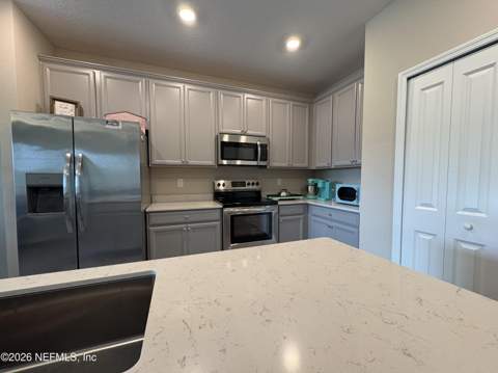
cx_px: 249
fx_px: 201
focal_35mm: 14
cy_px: 186
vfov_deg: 85.6
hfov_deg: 102.1
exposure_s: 1/60
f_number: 2.2
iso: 250
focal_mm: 2.22
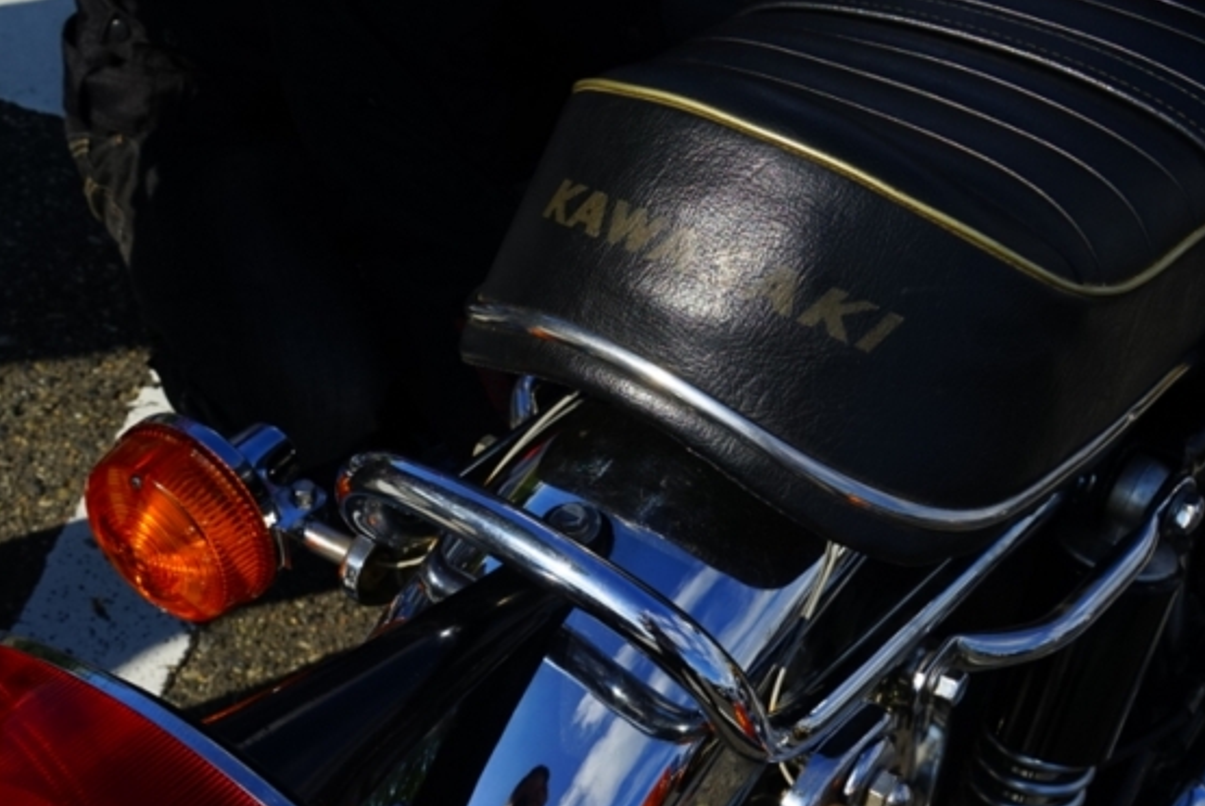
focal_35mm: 49
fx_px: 1641
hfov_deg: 40.3
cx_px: 562
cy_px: 569
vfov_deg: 27.3
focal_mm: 23
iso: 100
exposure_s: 1/250
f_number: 11
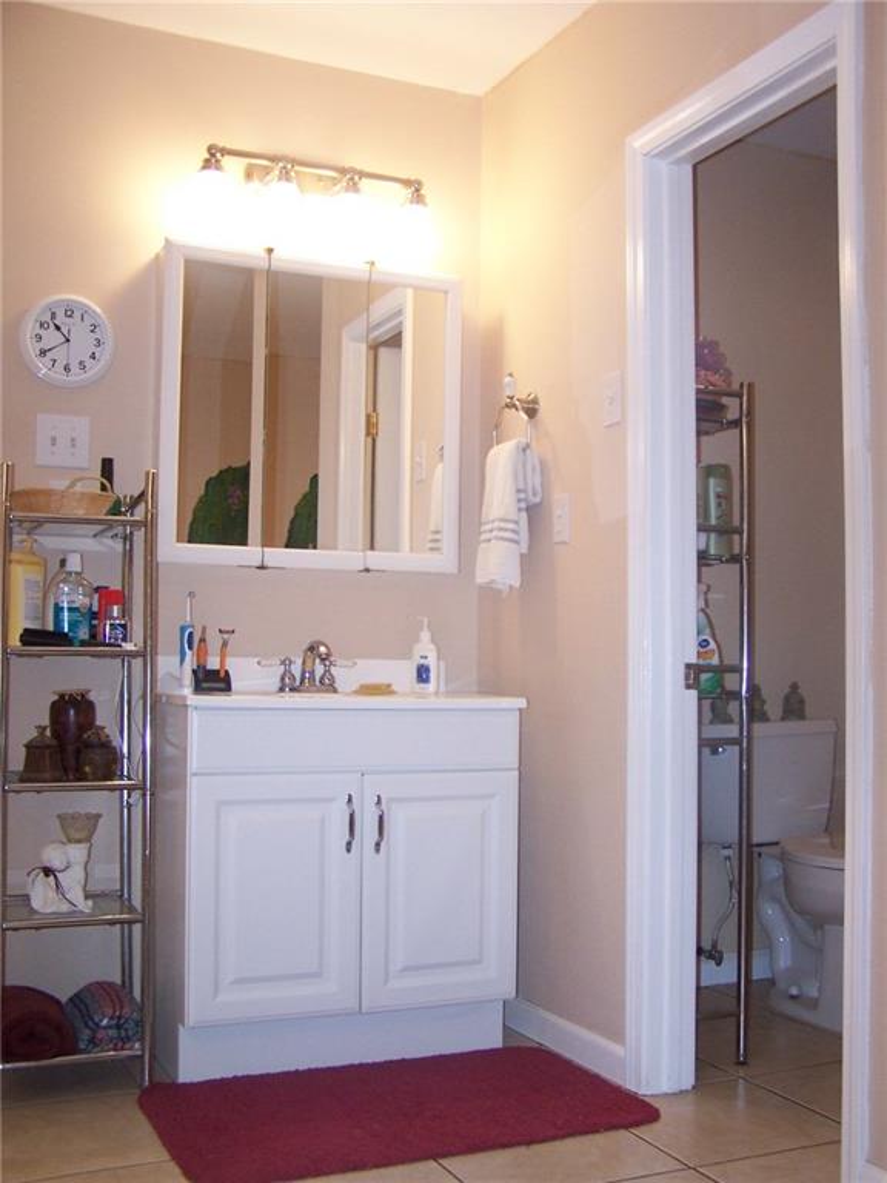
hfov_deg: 37.7
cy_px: 592
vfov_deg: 49.0
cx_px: 444
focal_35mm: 38
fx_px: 1298
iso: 140
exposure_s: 1/60
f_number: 2.8
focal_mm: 6.3
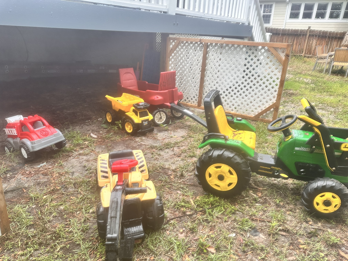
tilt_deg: -19.6
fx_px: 241
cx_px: 174
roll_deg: -0.9
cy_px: 130
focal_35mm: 24
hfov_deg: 71.6
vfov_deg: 56.8
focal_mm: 6.86
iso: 80
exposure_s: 1/1119
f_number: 1.78
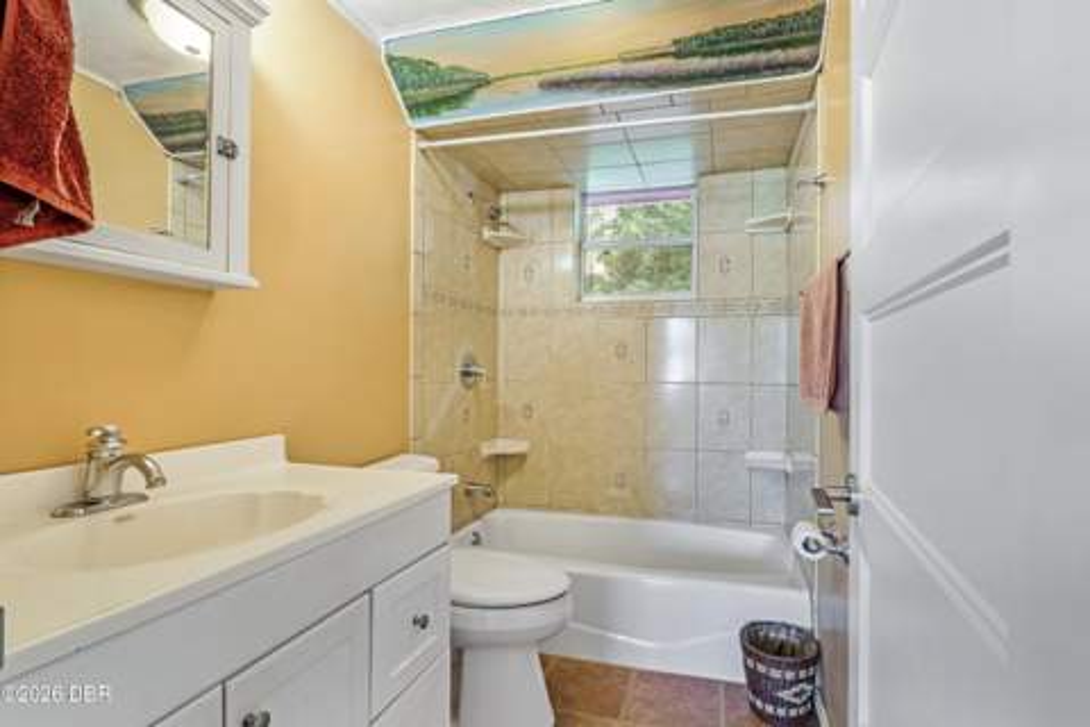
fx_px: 500
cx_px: 545
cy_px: 364
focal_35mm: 16
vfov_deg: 72.1
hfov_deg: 95.0
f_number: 9
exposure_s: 1/100
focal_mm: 11
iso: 250
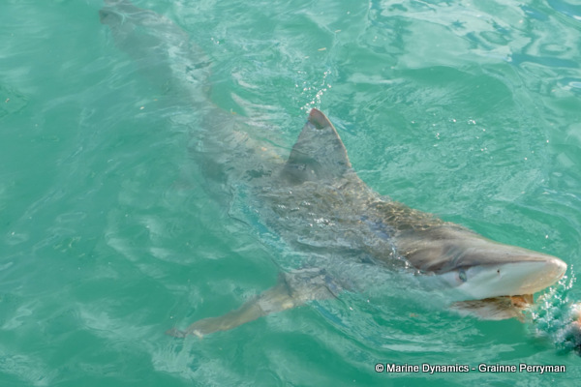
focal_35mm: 62
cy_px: 194
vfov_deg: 21.9
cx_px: 290
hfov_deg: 32.4
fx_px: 1001
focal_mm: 22.58
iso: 125
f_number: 3.5
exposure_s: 1/640
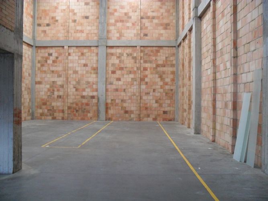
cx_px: 134
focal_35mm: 35
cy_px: 100
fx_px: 271
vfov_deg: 40.7
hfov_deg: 52.6
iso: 200
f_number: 3
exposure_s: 1/30
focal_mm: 6.3
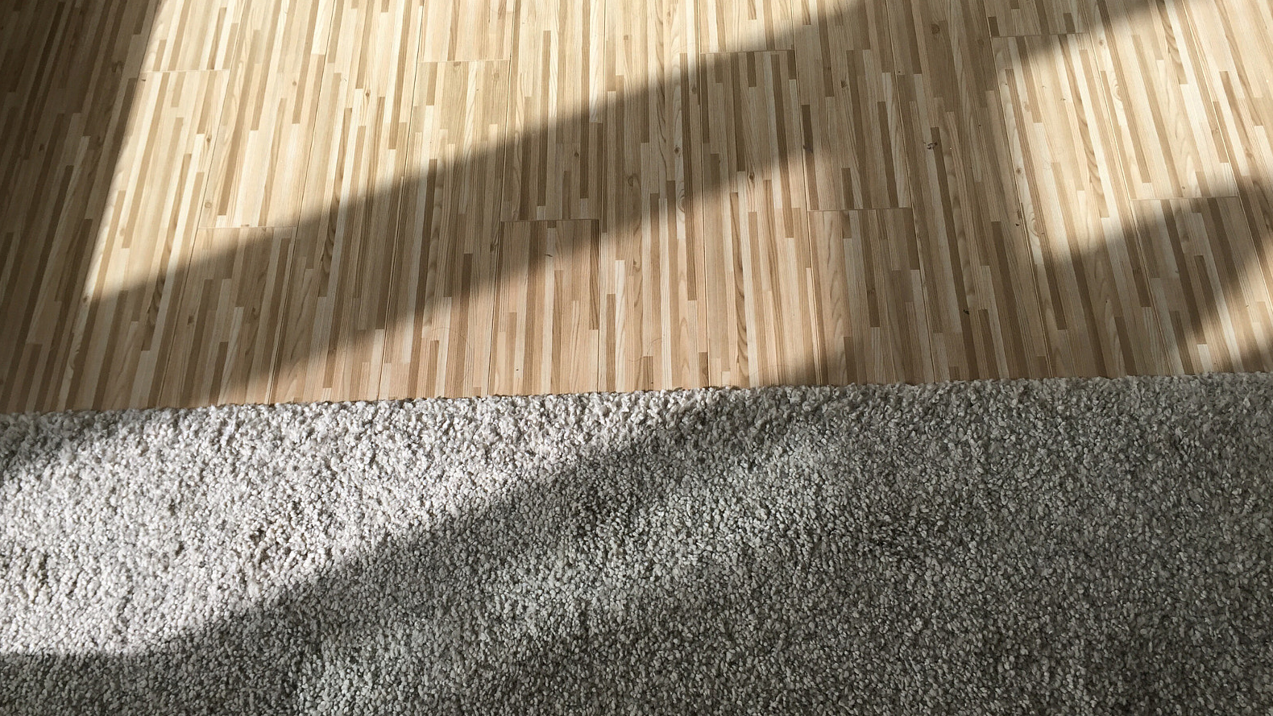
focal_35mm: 32
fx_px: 1080
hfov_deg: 61.0
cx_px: 633
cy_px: 370
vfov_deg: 36.7
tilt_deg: -63.2
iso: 32
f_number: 2.2
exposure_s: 1/370
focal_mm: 4.15
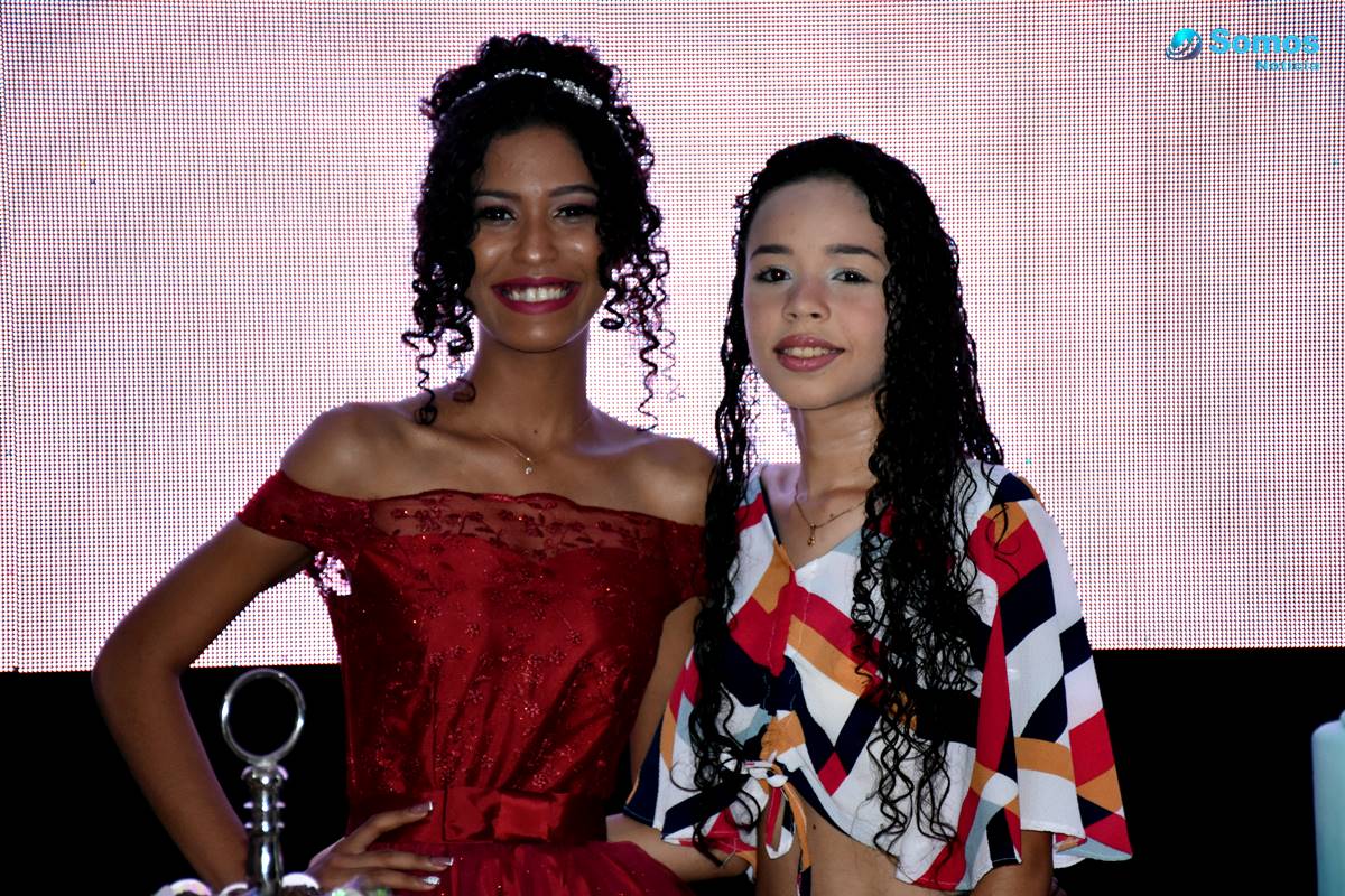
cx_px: 672
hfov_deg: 12.2
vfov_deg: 8.2
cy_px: 448
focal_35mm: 168
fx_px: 6276
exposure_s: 1/80
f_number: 5.6
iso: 1600
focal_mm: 112
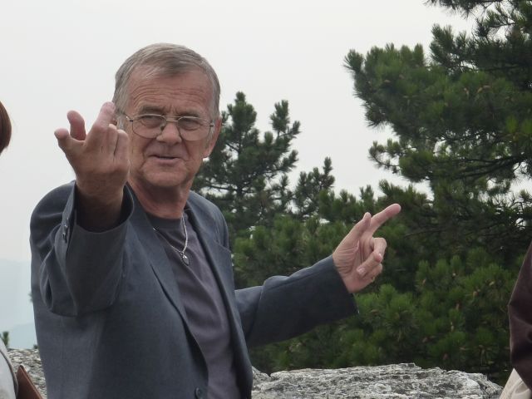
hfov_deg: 11.6
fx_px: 2628
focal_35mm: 171
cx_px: 266
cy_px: 200
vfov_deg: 8.7
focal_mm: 19.5
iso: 125
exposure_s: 1/320
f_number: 4.4
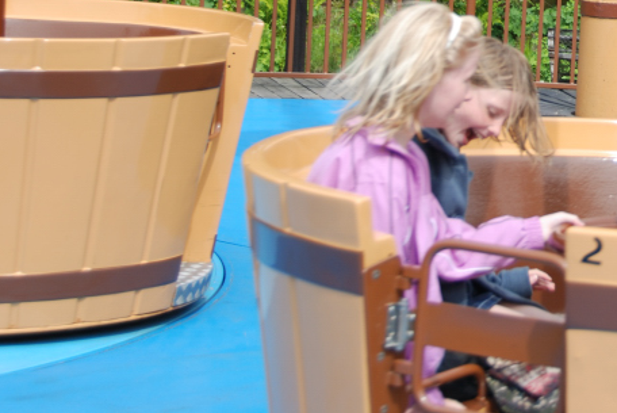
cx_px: 679
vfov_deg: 10.6
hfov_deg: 15.6
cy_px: -48
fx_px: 2196
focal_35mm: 128
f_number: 4.5
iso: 100
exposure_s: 1/320
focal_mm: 38
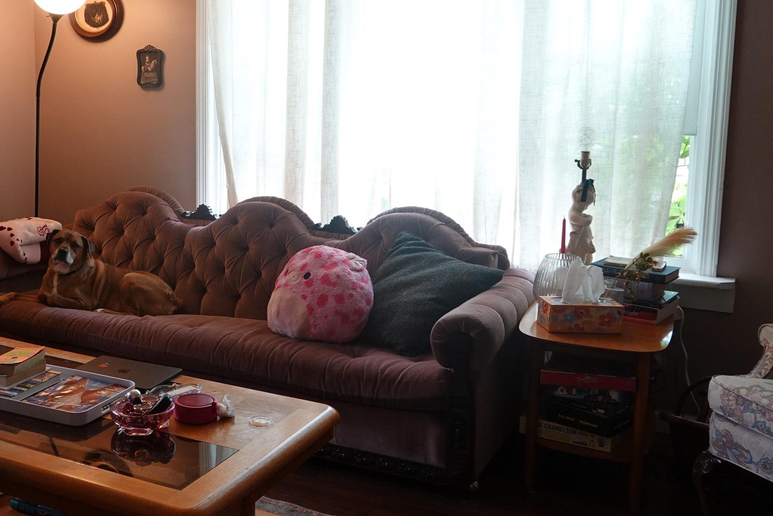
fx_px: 880
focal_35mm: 41
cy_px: 210
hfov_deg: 45.4
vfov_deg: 32.6
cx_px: 171
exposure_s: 1/30
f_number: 2.4
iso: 320
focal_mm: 8.8
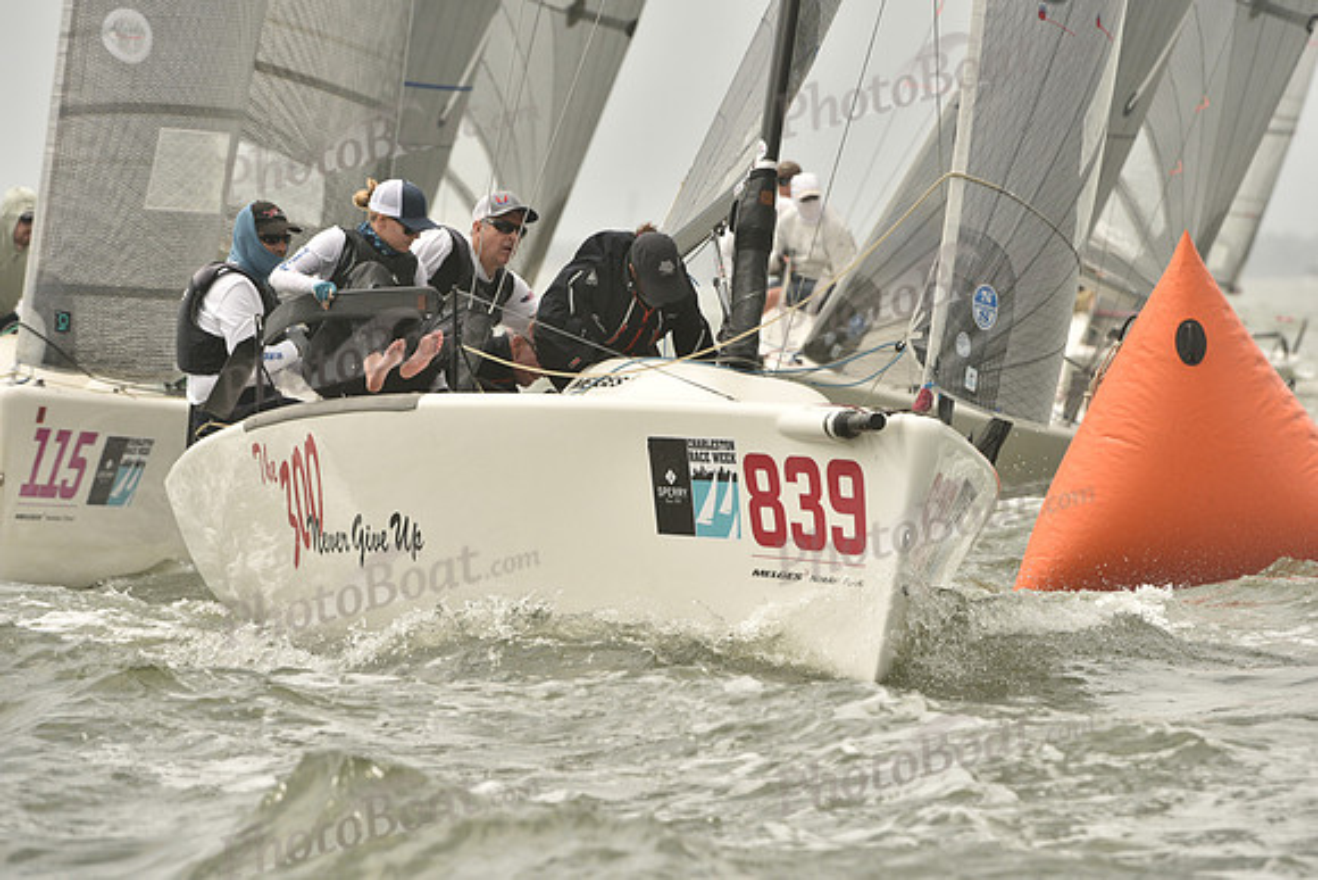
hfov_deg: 6.9
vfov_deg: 4.6
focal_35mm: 300
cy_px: 440
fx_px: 10985
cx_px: 659
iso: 400
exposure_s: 1/1000
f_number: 9
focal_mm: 300
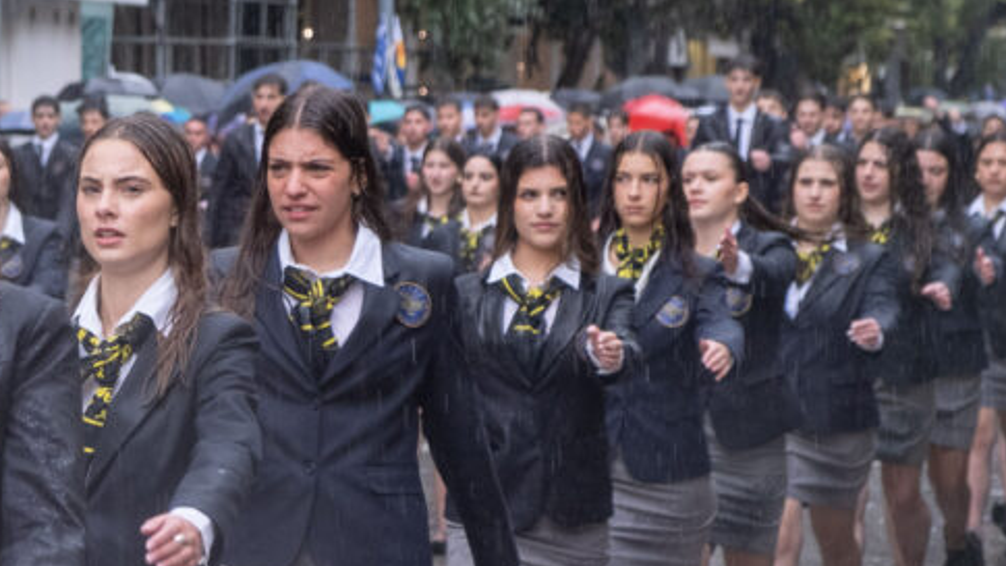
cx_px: -15
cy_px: 289
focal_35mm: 191
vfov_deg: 6.4
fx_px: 5096
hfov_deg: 11.2
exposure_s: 1/250
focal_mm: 55
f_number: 4
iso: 500
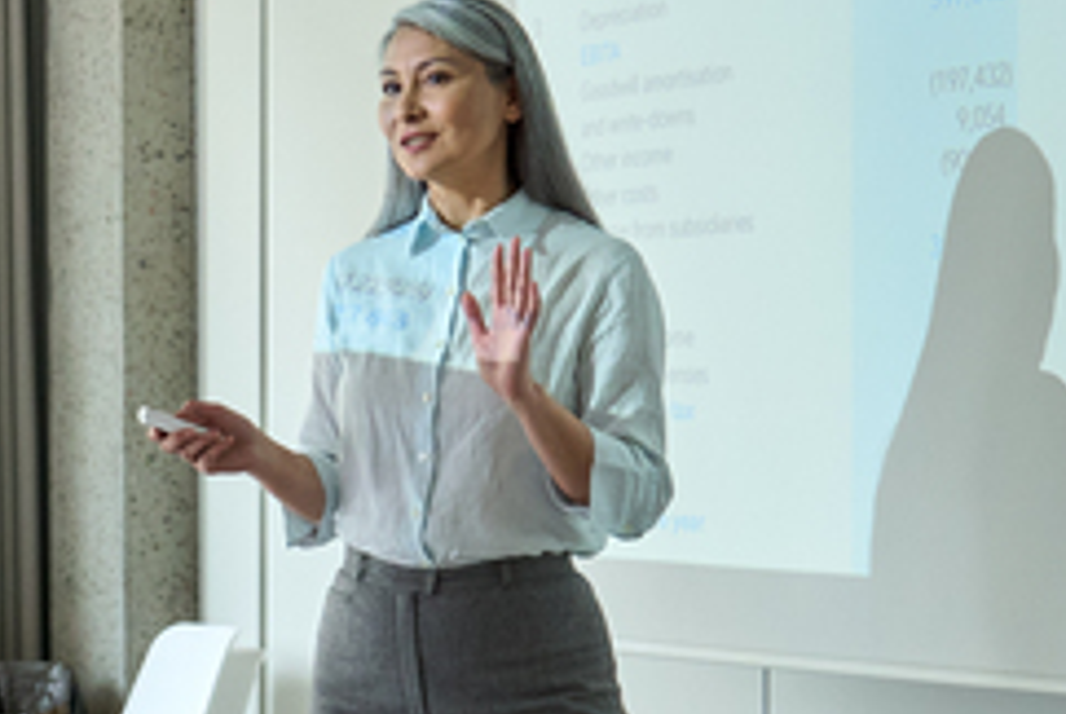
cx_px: -172
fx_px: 3913
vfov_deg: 10.4
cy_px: 558
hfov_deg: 15.0
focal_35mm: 132
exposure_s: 1/250
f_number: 4
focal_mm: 40
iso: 1600
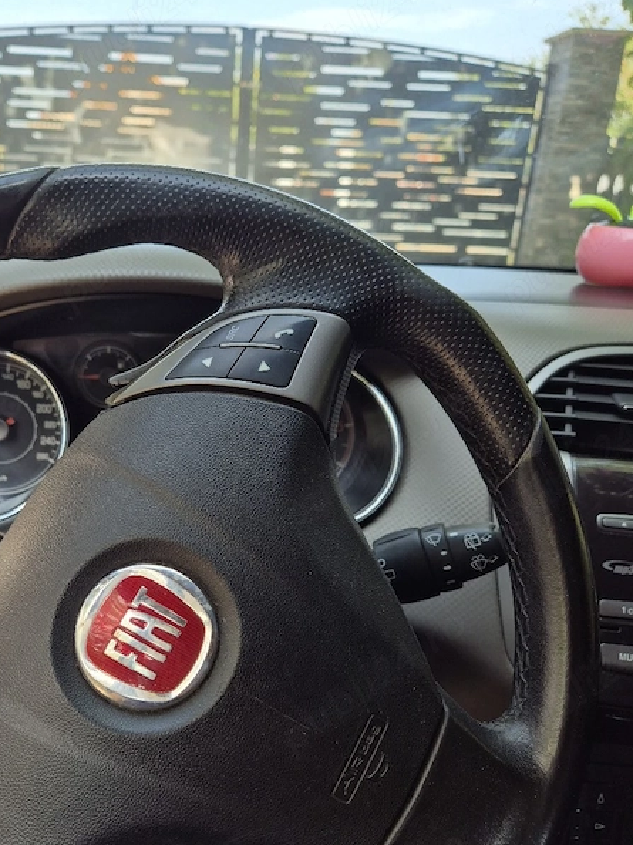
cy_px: 494
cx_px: 209
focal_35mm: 31
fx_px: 756
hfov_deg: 44.7
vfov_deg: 58.0
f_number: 1.8
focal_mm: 5.4
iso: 25
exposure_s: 1/196
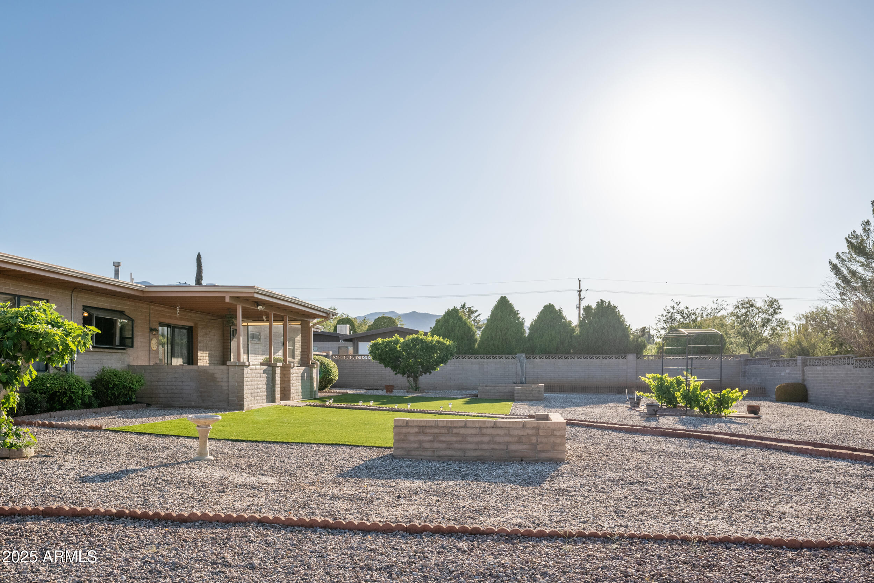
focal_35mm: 30
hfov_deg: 61.9
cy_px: 292
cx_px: 437
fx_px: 728
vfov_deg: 43.6
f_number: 8
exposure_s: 1/800
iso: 800
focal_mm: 30
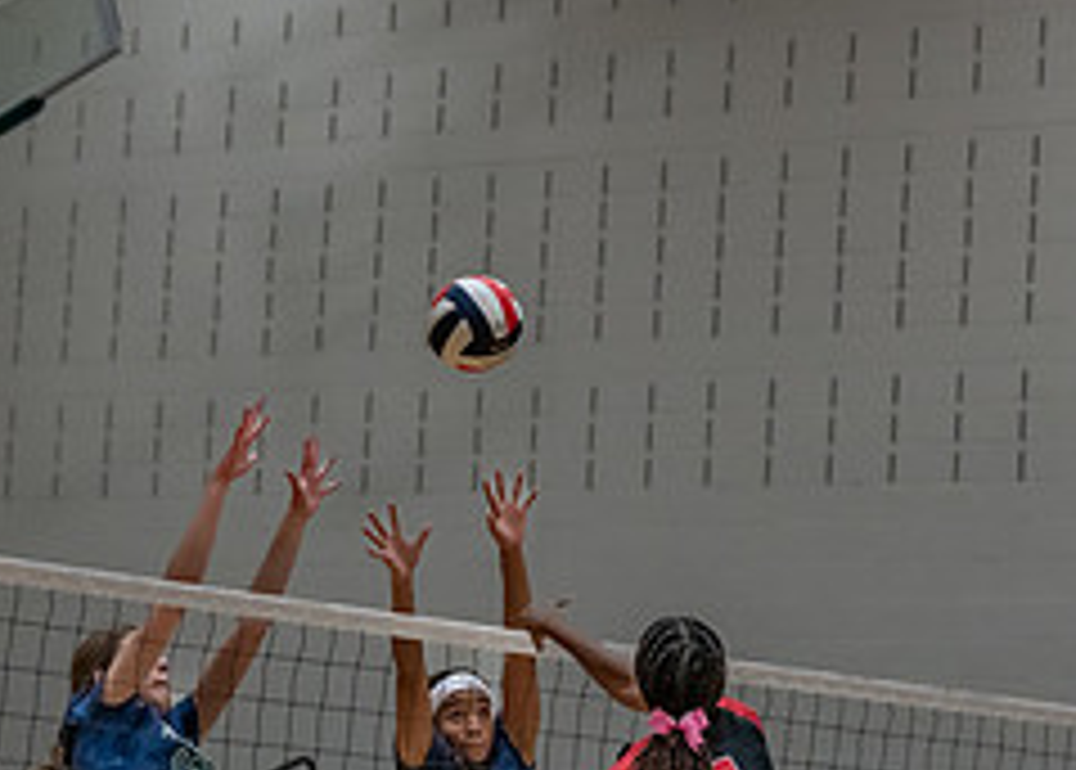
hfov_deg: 11.3
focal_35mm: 178
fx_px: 5443
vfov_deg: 8.1
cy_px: 491
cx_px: 333
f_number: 2.8
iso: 2500
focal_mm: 70
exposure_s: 1/1000
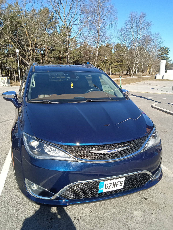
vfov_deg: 63.4
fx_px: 187
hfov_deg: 49.7
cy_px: 115
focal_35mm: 28
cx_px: 86
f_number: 2.2
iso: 114
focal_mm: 3.43
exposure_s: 1/515
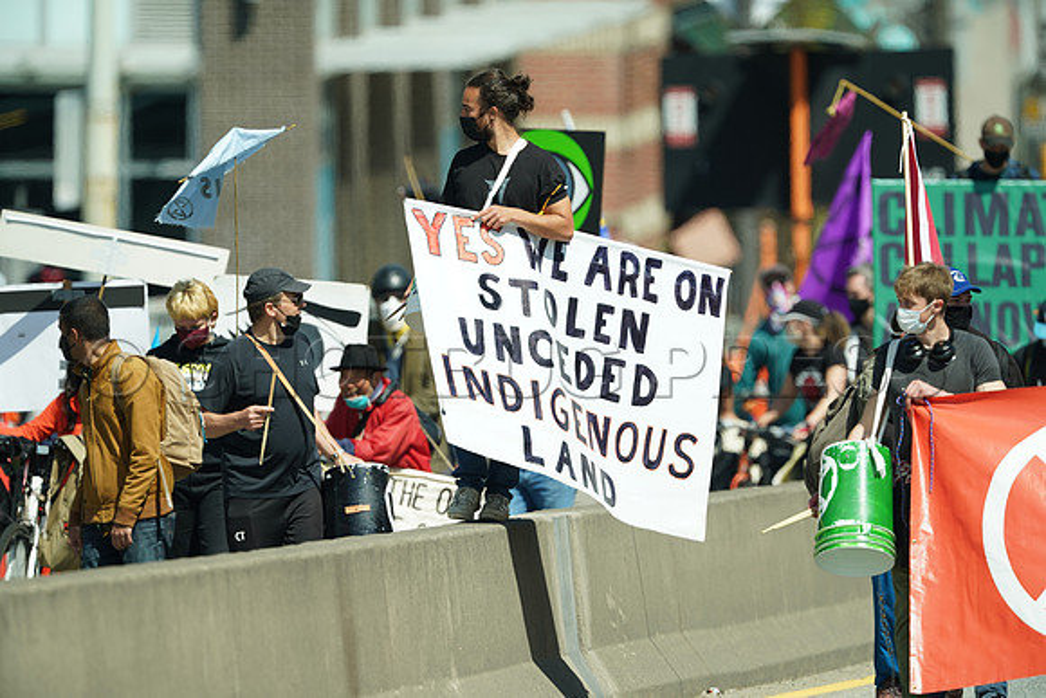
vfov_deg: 1.6
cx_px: 523
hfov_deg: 2.5
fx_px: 24411
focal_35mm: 840
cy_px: 349
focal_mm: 840
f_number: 6.3
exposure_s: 1/320
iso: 100
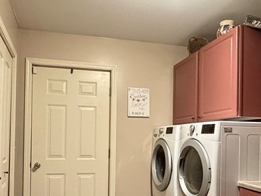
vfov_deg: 37.1
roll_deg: -0.6
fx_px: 287
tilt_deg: +0.1
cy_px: 139
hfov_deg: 49.0
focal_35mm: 38
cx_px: 129
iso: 800
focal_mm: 2.22
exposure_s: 1/60
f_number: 2.2
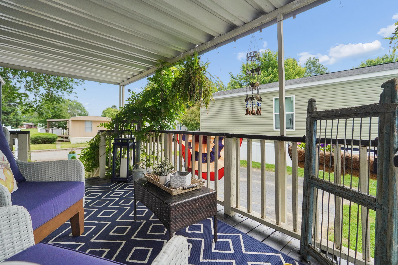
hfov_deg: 95.0
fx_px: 182
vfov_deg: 72.1
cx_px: 199
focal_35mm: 16
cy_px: 132
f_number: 3.5
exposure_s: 1/1250
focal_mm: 11
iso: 400
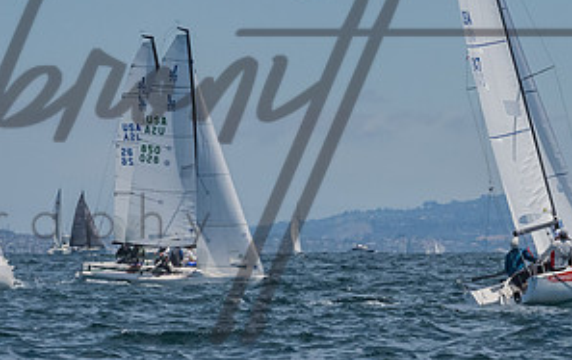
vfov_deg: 3.4
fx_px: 6108
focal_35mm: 391
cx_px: 196
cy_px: 79
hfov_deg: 5.4
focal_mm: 116
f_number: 14
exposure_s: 1/1600
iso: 640
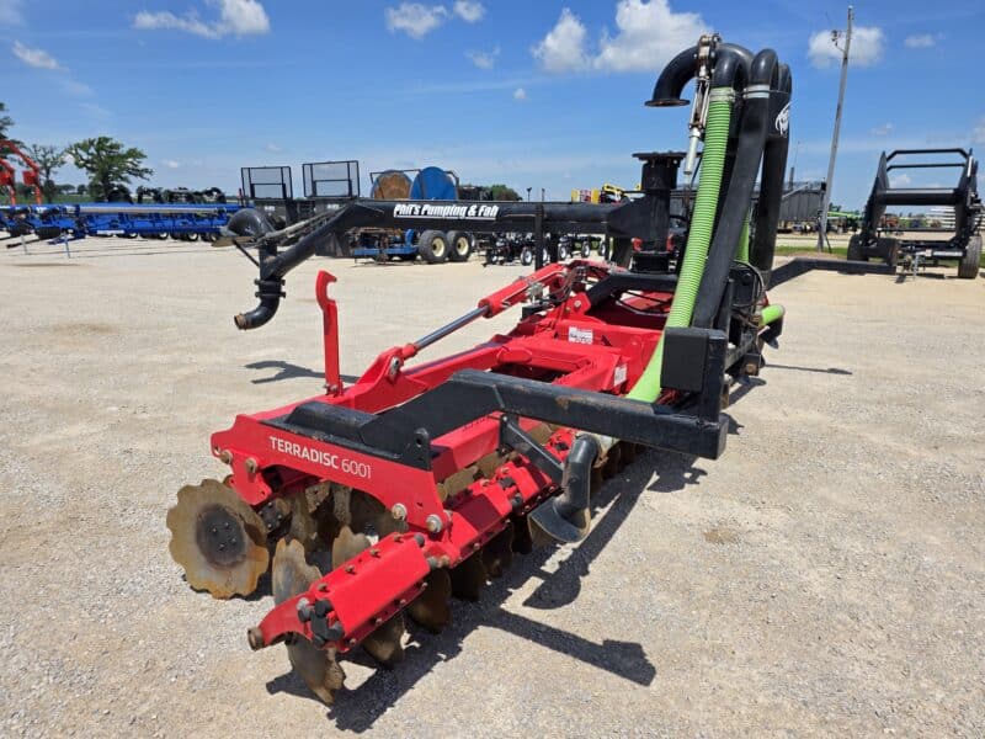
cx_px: 492
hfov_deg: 73.9
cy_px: 370
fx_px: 654
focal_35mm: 23
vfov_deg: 58.9
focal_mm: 6.3
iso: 80
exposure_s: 1/6355
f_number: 1.7
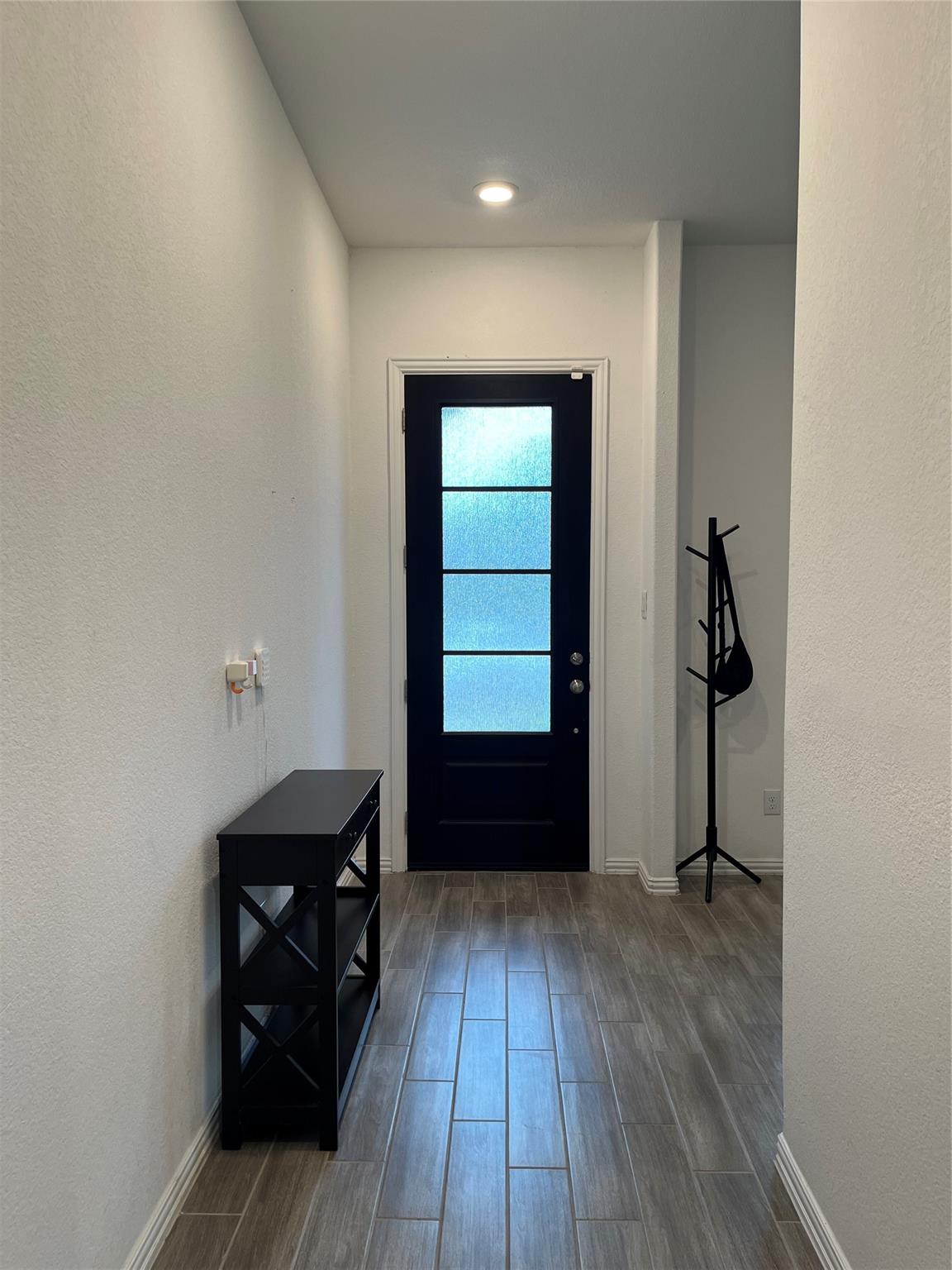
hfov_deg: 53.1
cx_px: 476
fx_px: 953
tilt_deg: -4.2
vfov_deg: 67.3
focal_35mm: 26
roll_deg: -0.2
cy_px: 635
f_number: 1.6
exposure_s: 1/60
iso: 64
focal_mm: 5.1
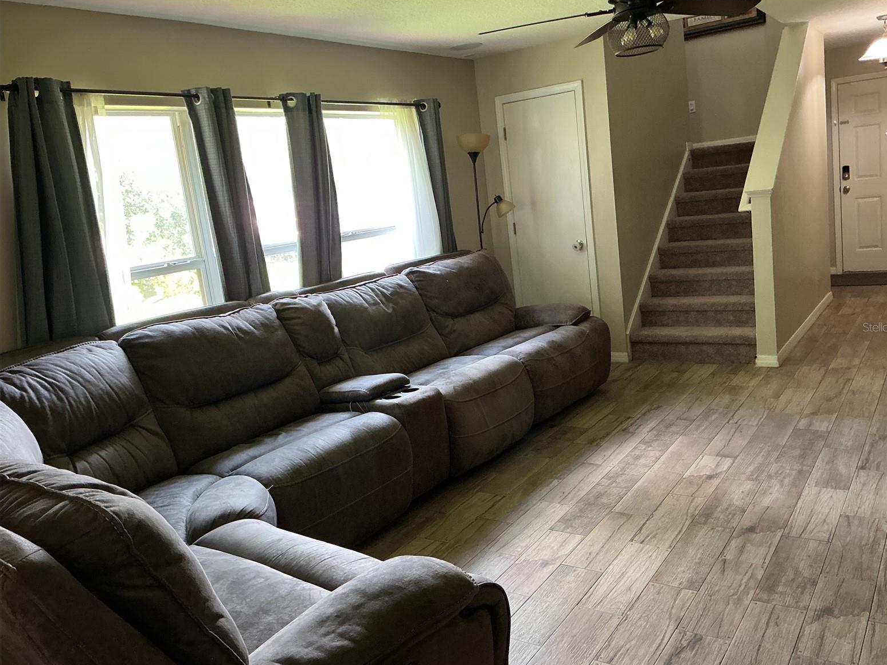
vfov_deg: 46.8
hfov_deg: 60.0
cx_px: 458
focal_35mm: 30
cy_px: 327
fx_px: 769
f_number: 1.8
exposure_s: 1/60
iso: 160
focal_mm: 3
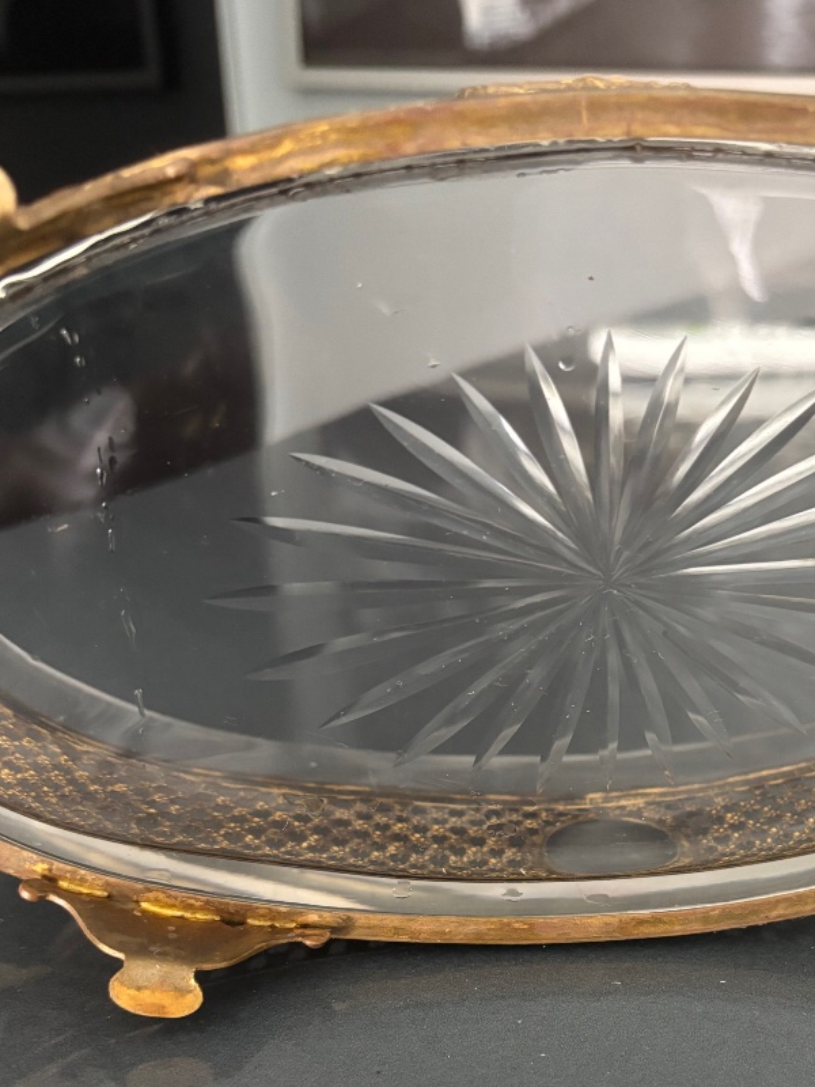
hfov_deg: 36.1
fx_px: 1224
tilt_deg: -27.1
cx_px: 595
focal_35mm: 39
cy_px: 792
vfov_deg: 46.4
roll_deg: -2.0
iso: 640
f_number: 1.6
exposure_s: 1/40
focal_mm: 5.96
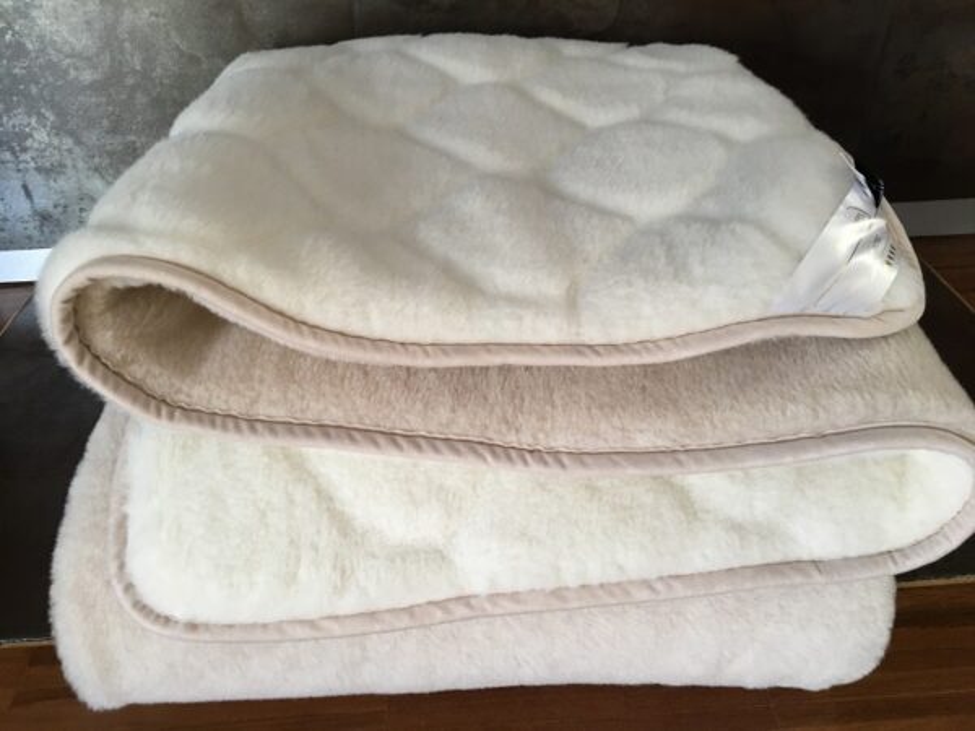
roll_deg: +2.1
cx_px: 488
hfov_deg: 61.7
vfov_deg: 48.2
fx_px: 817
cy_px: 366
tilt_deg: -35.9
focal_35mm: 29
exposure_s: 1/33
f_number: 2.2
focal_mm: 4.15
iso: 125
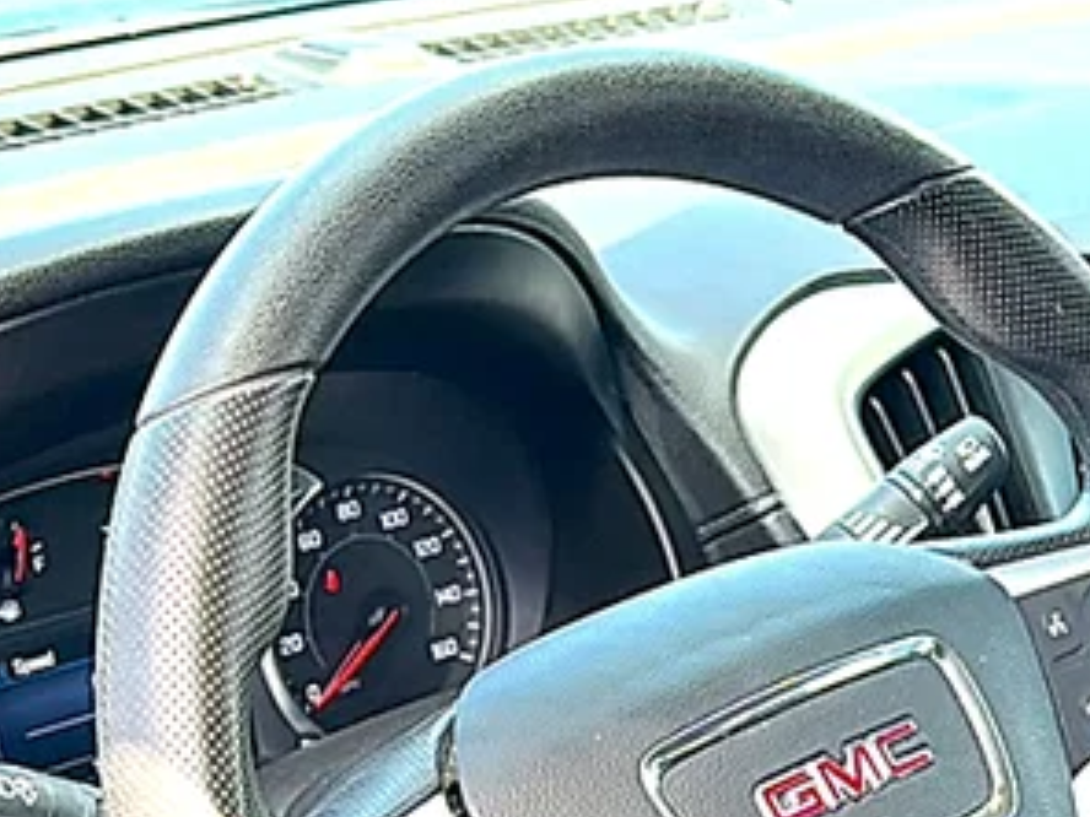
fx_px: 2834
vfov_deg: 15.8
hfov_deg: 21.2
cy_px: 955
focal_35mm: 90
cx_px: 1024
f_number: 1.78
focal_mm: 6.86
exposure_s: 1/244
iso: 100
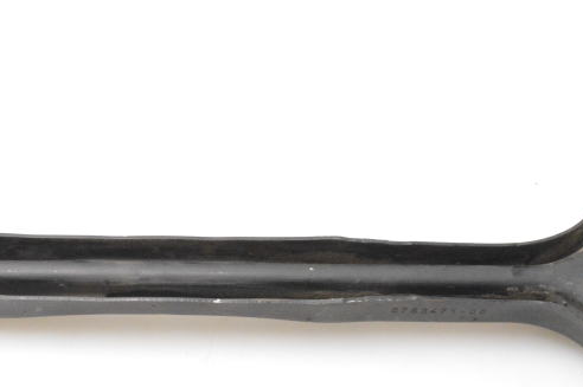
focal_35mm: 75
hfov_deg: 26.8
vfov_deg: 18.1
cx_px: 180
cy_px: 279
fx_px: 1213
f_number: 8
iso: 6400
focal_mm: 24
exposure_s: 1/250
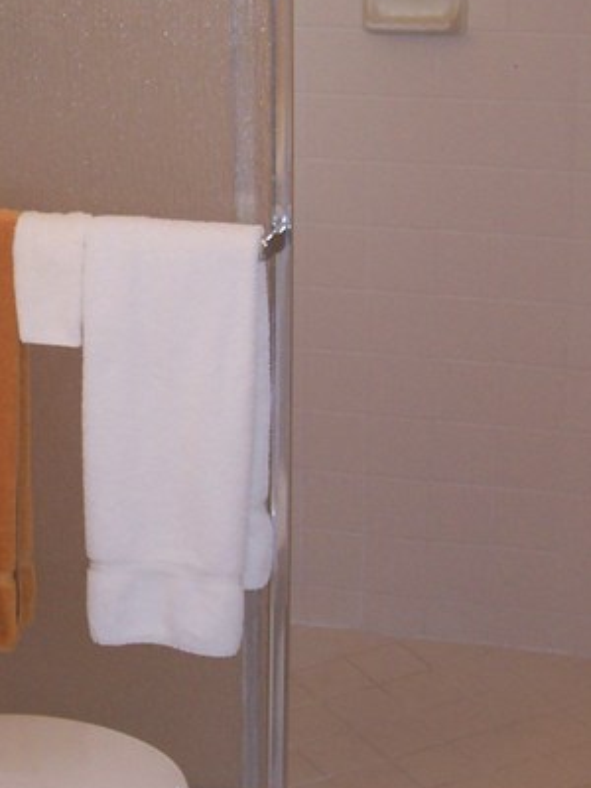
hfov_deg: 16.8
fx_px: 1980
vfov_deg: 22.5
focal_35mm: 87
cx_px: 79
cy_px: 297
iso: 80
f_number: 2.7
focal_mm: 5.6
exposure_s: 1/64
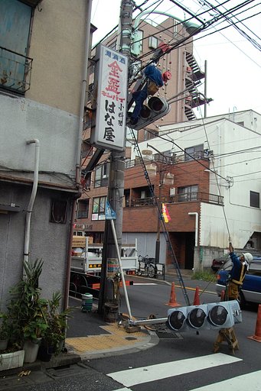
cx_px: 130
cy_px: 196
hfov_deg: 44.9
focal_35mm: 29
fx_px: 316
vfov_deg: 63.7
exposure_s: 1/125
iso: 100
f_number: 5.6
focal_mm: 17
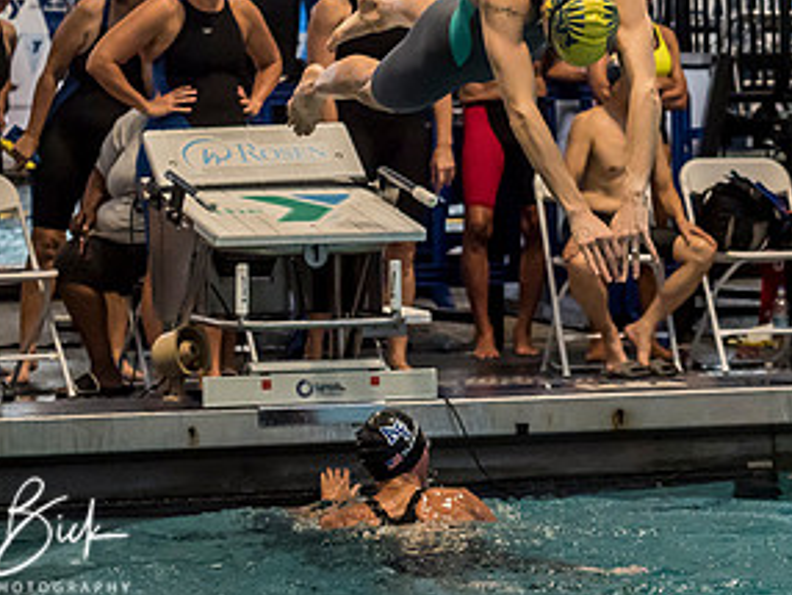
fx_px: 3710
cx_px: 537
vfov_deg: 9.1
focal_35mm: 162
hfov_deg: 12.2
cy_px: 82
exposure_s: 1/1000
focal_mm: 40
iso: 2000
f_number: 2.8
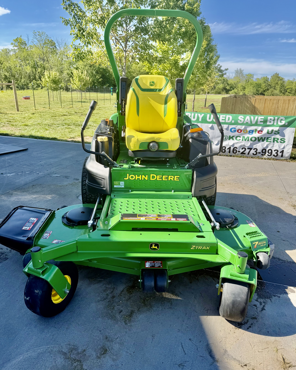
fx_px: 274
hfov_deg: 56.8
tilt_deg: -20.3
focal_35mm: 25
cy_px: 190
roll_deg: -1.0
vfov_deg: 68.1
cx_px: 148
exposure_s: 1/2000
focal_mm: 6.76
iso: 80
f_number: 1.78
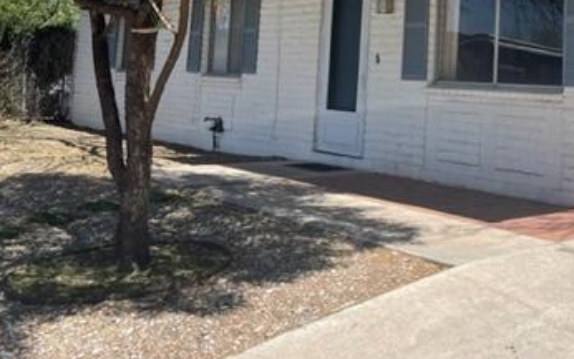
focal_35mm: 51
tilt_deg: +3.8
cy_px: 32
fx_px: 798
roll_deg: -2.6
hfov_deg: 37.6
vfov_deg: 24.5
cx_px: 488
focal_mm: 5.1
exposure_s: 1/2488
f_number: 1.6
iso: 32
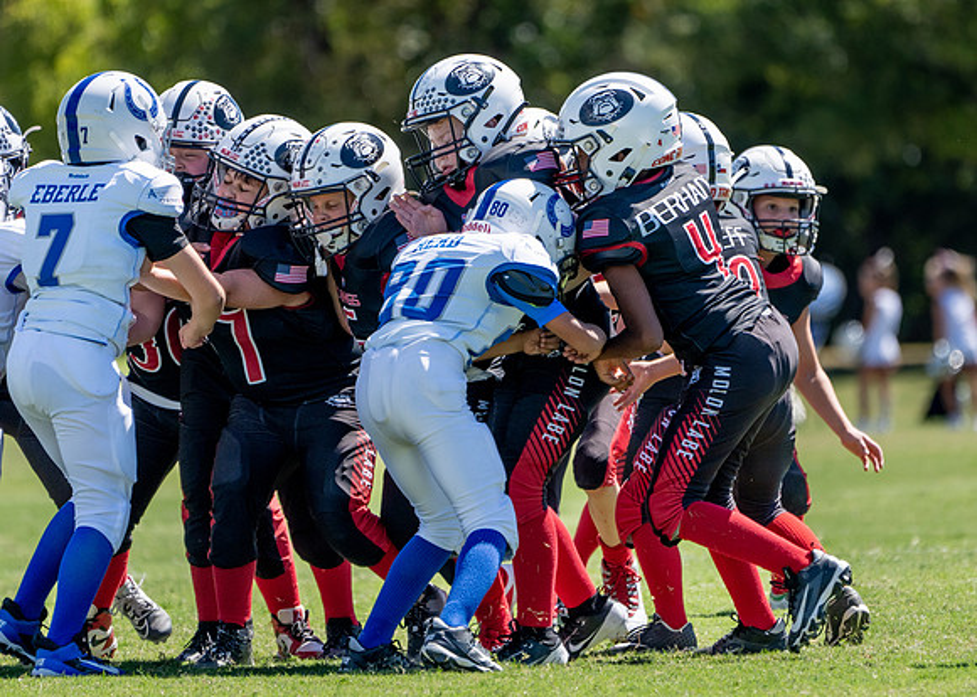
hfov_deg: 3.3
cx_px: 590
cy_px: 305
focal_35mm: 615
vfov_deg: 2.3
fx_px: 17066
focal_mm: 400
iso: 320
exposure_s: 1/1250
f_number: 5.6
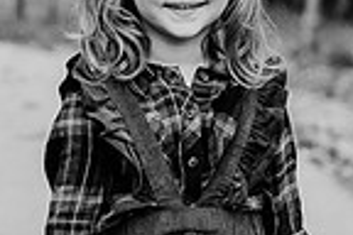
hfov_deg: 10.1
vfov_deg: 6.8
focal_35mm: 201
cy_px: 9
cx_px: -81
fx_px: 1971
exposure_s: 1/640
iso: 320
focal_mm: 50
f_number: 3.2
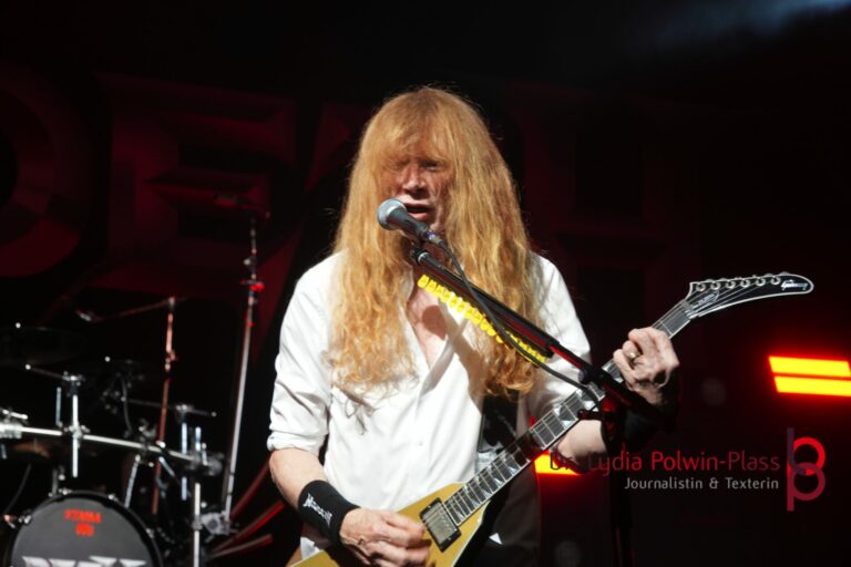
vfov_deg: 15.2
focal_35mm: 90
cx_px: 426
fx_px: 2127
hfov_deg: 22.6
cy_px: 284
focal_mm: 60
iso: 400
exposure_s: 1/100
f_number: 4.5
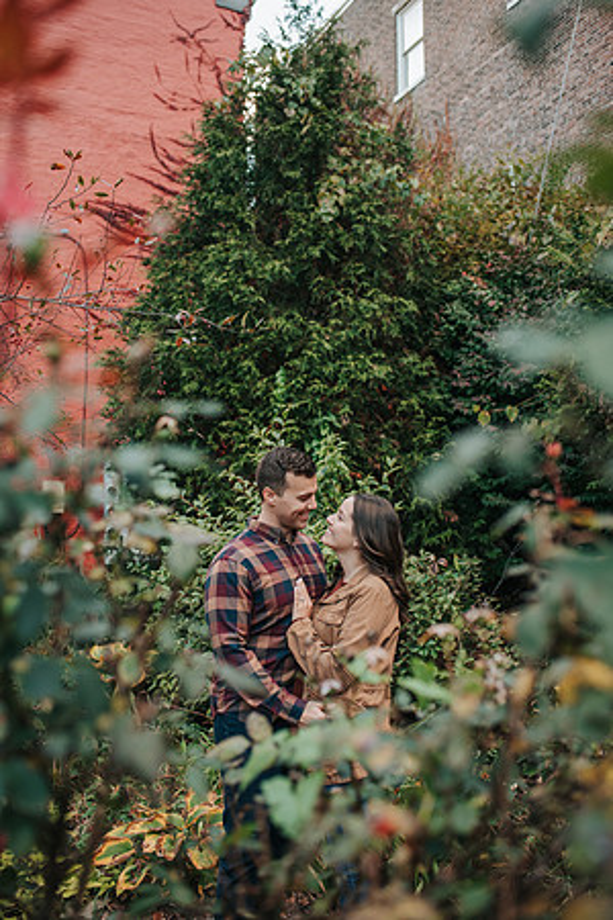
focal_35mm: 35
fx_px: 894
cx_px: 306
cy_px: 460
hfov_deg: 37.9
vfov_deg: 54.4
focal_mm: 35
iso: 1000
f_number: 2.8
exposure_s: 1/500
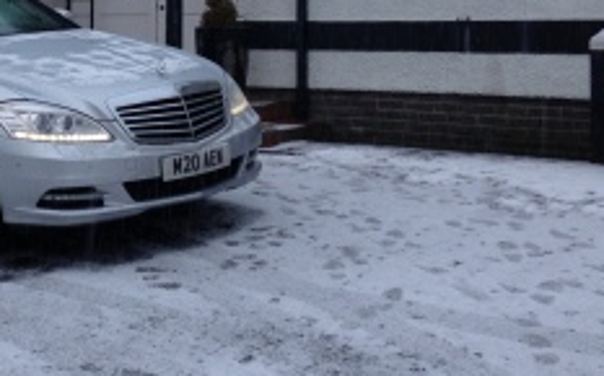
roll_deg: -0.1
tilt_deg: +0.8
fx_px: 1266
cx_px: 49
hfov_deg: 25.9
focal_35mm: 77
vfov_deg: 16.6
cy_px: 26
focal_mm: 4.12
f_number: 2.4
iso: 50
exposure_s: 1/60
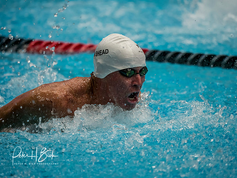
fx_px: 2054
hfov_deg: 6.6
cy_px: 89
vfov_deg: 5.0
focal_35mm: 300
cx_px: 118
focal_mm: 150
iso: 1250
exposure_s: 1/1000
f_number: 2.8
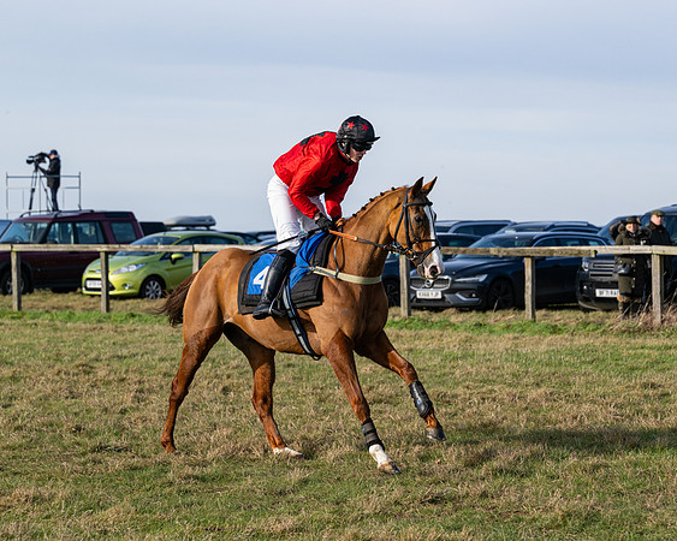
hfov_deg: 15.3
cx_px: 334
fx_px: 2513
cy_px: 278
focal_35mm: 125
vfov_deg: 12.3
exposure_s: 1/2500
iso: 400
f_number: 5
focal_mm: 104
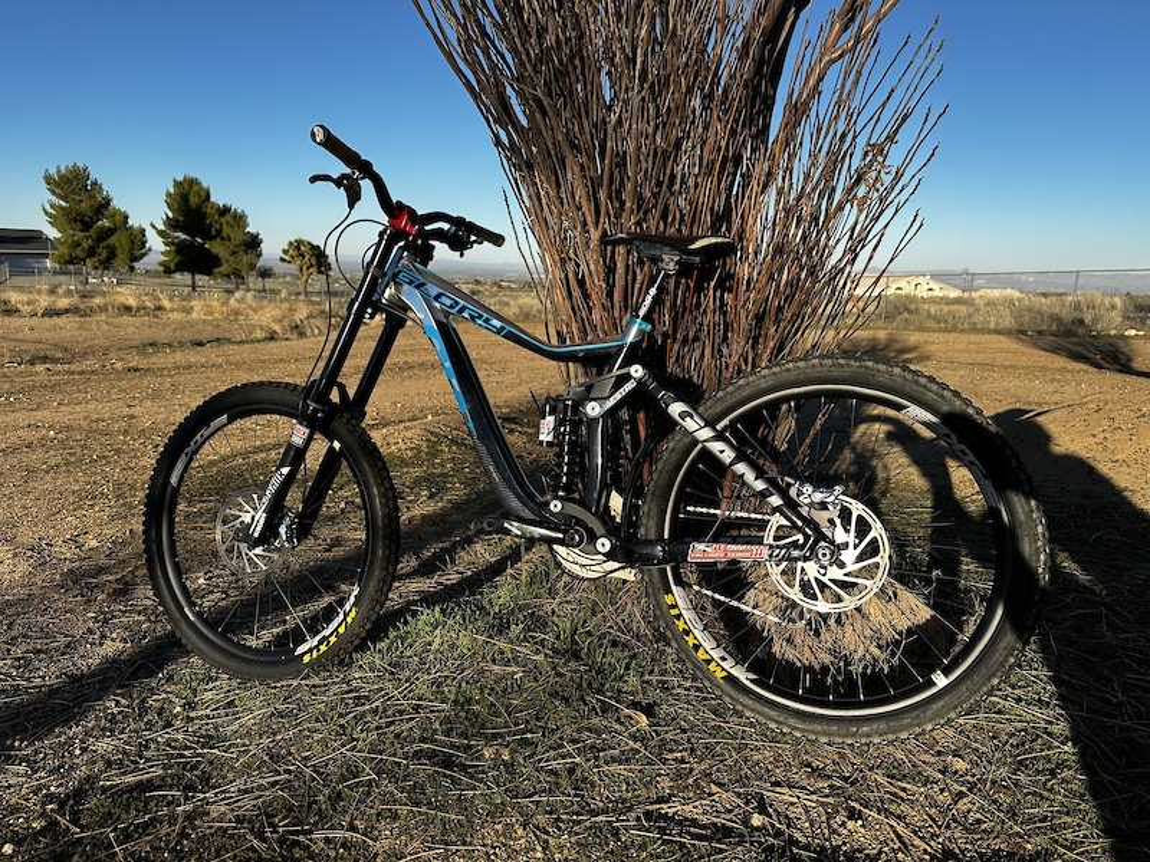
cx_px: 575
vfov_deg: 56.8
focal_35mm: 24
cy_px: 431
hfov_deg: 71.6
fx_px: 797
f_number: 1.78
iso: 80
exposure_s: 1/2469
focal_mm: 6.86
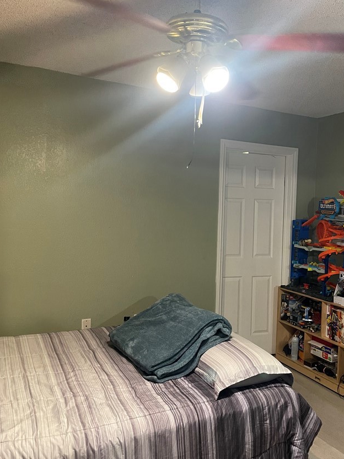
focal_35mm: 32
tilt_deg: -0.6
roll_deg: -0.9
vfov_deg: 56.8
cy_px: 229
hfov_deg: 43.9
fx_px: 424
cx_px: 210
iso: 320
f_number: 1.6
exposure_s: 1/60
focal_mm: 4.2
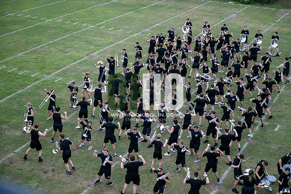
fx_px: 469
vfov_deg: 23.4
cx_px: 146
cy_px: 97
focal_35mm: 58
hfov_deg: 34.5
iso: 250
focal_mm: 58
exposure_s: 1/1250
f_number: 2.8
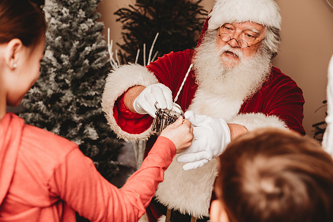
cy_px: 111
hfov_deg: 39.6
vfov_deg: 27.0
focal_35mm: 50
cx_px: 166
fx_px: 463
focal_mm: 50
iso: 100
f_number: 4
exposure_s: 1/160
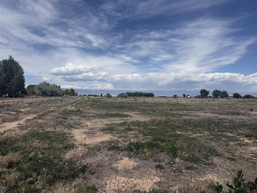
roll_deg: -0.4
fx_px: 178
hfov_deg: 71.6
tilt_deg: -0.2
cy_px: 96
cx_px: 128
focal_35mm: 24
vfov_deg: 56.8
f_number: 1.78
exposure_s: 1/10309
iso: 80
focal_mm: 6.76
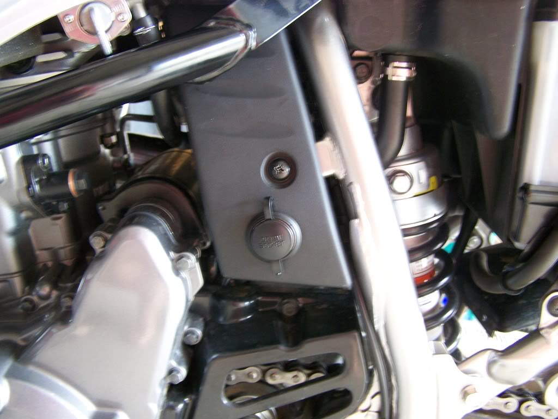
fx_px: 613
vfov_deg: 37.7
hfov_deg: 49.0
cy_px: 210
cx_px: 279
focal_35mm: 38
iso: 160
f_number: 2.8
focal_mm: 6.3
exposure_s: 1/8
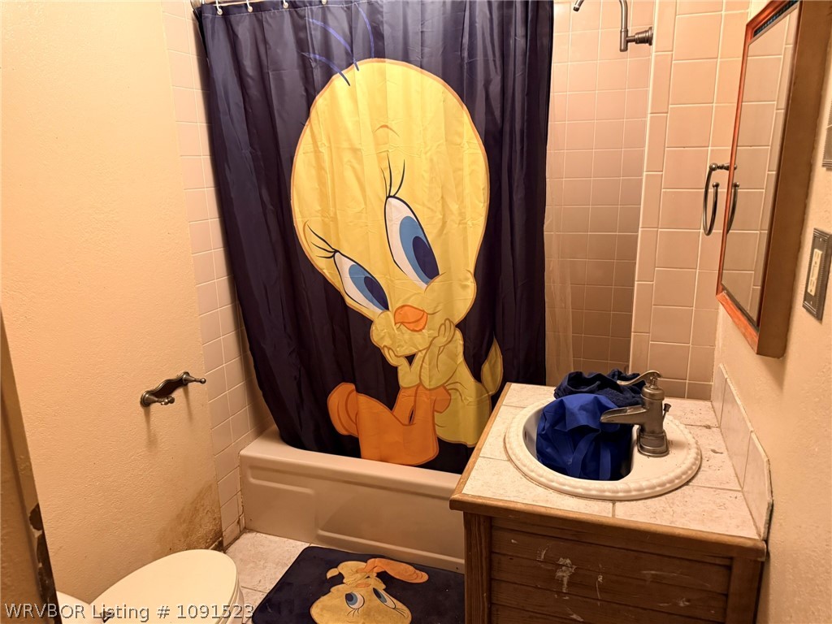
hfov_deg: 71.6
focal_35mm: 24
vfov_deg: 56.8
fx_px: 577
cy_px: 312
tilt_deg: -12.9
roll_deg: +0.5
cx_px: 416
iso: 640
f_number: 1.78
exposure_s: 1/40
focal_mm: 6.76
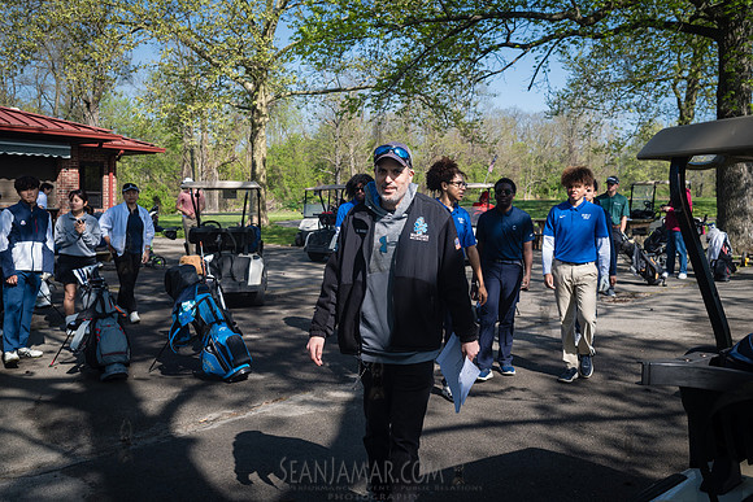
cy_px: 251
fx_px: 732
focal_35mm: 35
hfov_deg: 54.4
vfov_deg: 37.9
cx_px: 376
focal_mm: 35
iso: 200
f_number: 6.3
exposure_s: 1/400
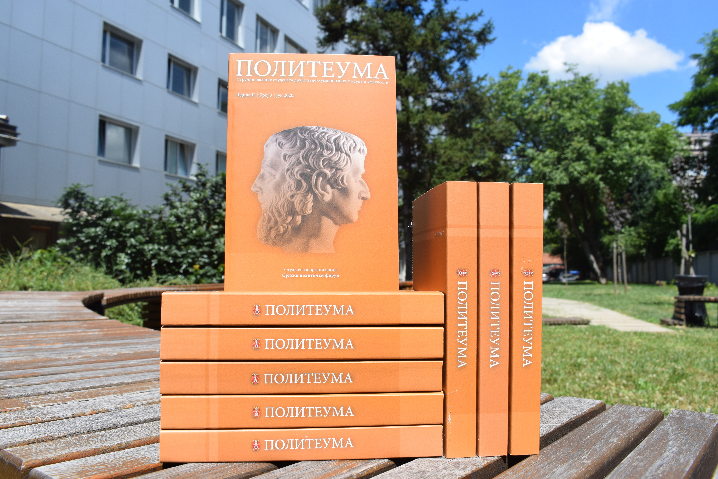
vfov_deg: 43.6
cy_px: 240
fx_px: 598
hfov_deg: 61.9
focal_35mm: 30
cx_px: 359
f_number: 10
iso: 200
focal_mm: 20
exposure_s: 1/400
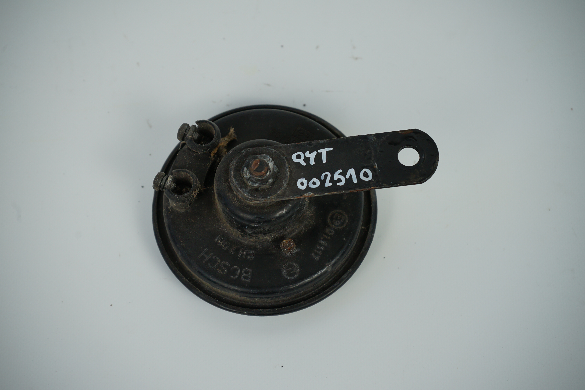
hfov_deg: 28.8
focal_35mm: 70
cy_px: 195
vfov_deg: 19.5
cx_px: 292
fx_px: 1137
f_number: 7.1
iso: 200
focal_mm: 70
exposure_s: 1/200
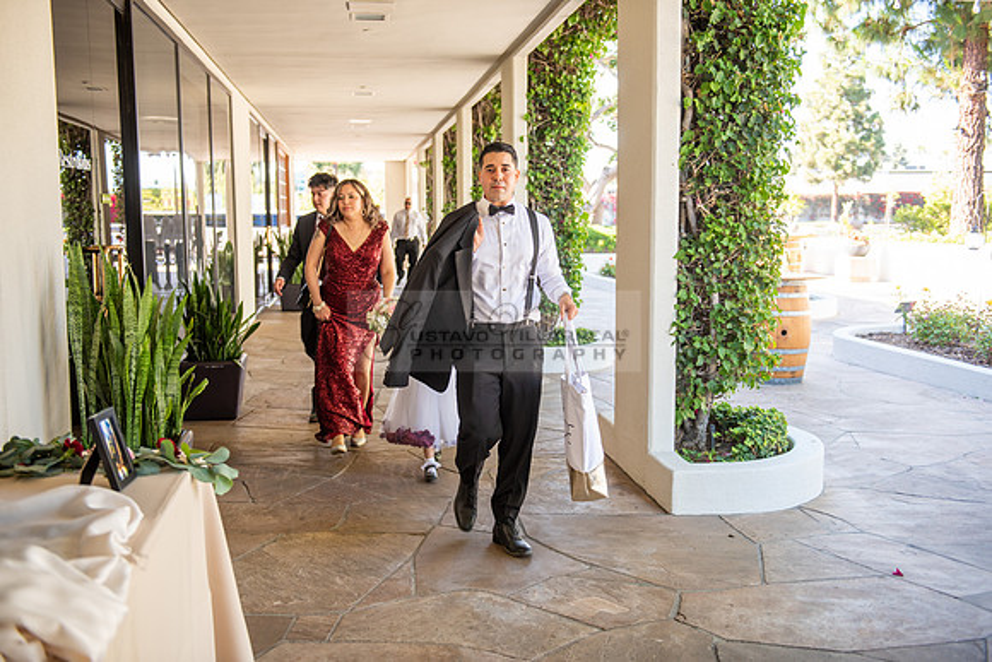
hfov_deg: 50.7
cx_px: 496
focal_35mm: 38
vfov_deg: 35.1
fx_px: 1047
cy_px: 331
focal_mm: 38
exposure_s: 1/160
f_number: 3.2
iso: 200
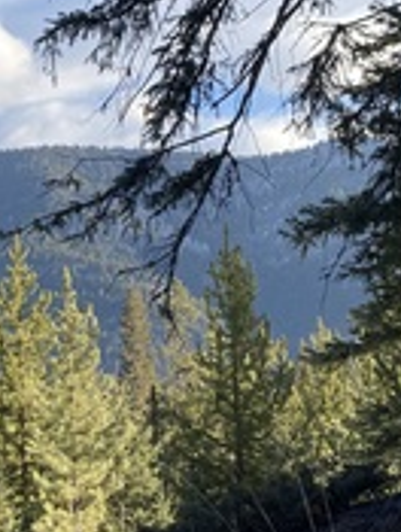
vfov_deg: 23.4
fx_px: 1277
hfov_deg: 17.5
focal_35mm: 83
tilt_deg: +10.5
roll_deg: +0.1
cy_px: 176
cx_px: 6
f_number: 1.8
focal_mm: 3.99
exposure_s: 1/640
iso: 20
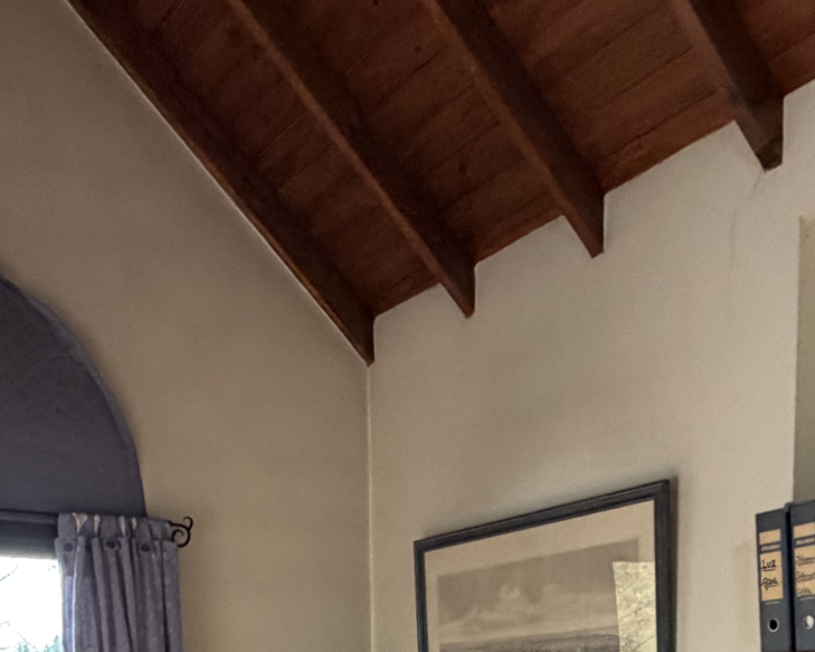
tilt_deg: -3.8
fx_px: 1158
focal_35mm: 48
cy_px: 819
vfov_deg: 27.1
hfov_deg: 38.2
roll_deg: +0.8
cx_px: 247
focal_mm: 2.22
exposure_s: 1/74
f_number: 2.2
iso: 320
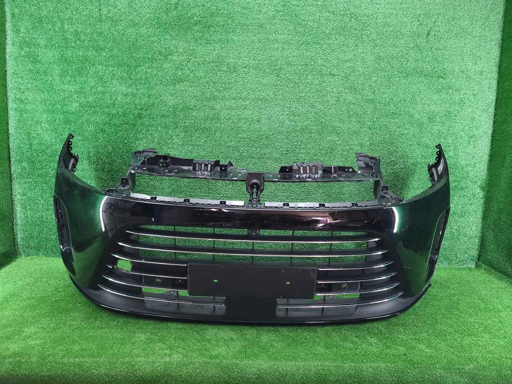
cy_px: 192
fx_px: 385
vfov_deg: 53.1
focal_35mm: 26
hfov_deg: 67.3
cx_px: 256
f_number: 1.8
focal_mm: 5.4
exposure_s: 1/50
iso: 266
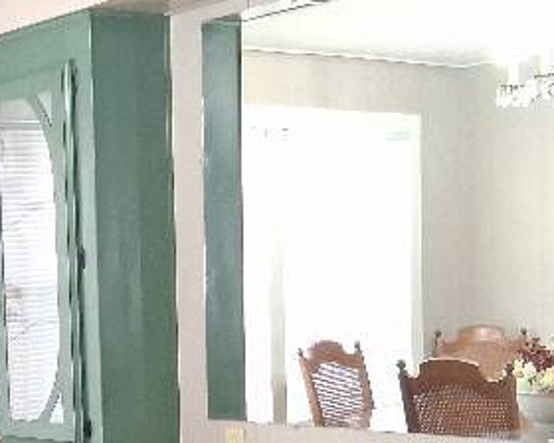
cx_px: -135
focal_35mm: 77
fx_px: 1263
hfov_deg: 22.5
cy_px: 440
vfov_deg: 19.4
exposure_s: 1/60
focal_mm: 3.98
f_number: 1.8
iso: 25
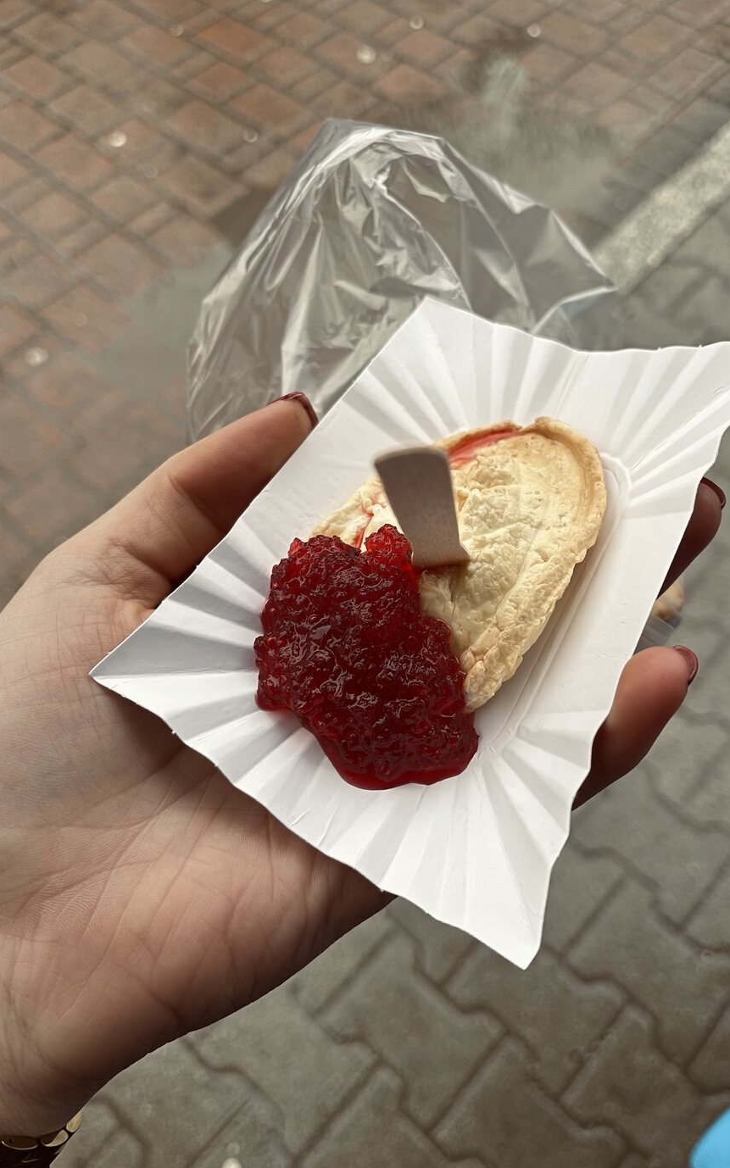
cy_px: 587
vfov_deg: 66.5
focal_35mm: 28
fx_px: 891
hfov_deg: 44.4
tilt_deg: -60.6
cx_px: 420
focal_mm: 5.1
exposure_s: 1/325
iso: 40
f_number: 1.6
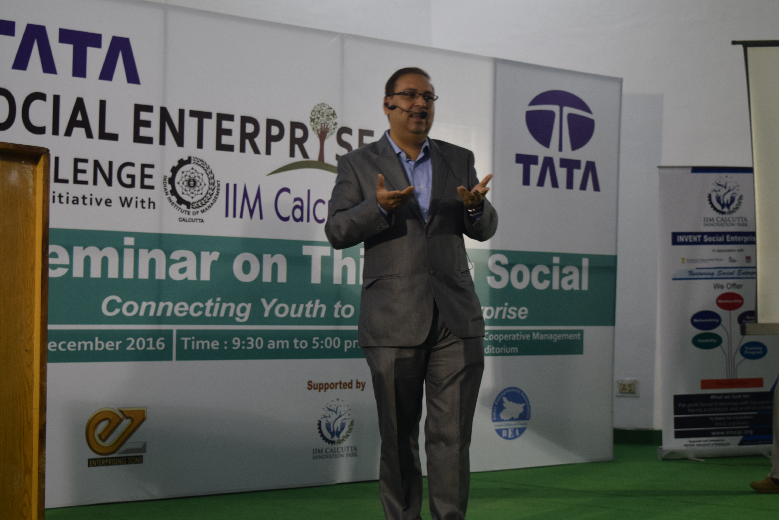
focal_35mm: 60
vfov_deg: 22.6
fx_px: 1298
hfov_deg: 33.4
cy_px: 260
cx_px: 390
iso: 560
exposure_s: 1/60
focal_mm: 40
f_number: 4.8
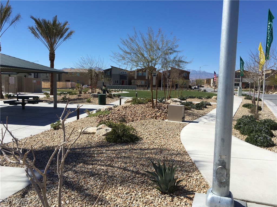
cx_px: 138
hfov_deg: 61.7
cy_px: 104
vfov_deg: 48.2
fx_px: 232
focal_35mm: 29
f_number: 2.2
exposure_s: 1/2404
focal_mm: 4.15
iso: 25
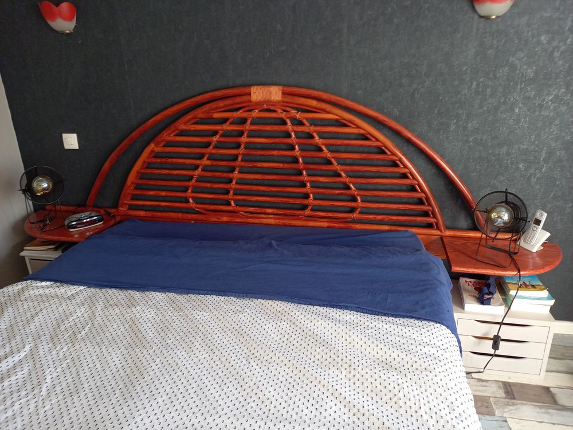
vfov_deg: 54.9
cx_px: 286
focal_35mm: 25
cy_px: 215
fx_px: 414
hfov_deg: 69.4
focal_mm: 4.65
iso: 160
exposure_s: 1/50
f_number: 1.8
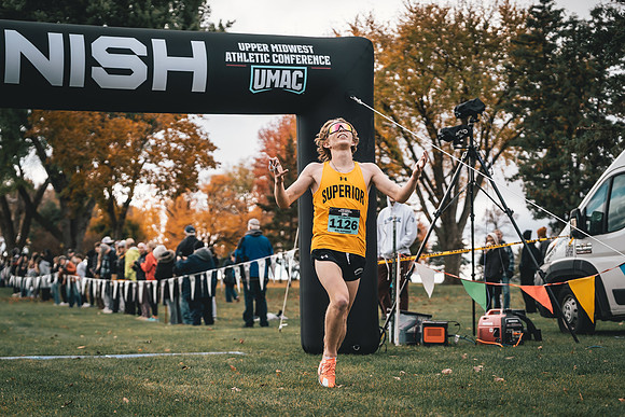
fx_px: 1121
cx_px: 319
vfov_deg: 21.1
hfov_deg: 31.1
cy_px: 227
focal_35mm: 65
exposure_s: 1/3200
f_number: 2
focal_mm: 50
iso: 200
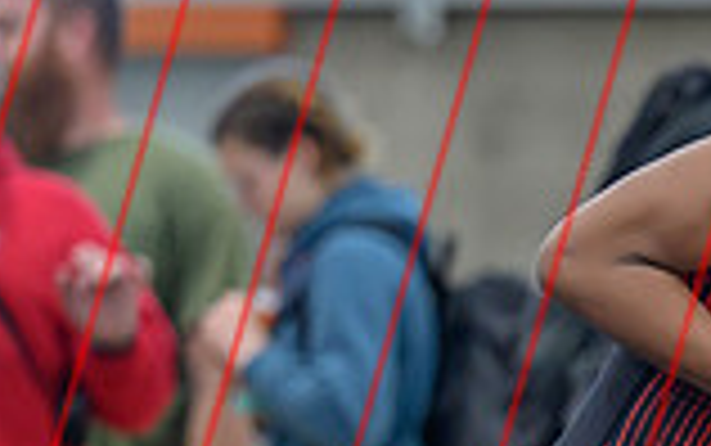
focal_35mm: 523
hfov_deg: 4.0
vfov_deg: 2.5
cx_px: 1105
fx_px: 10141
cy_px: 581
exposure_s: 1/640
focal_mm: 115
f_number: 2.8
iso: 2000
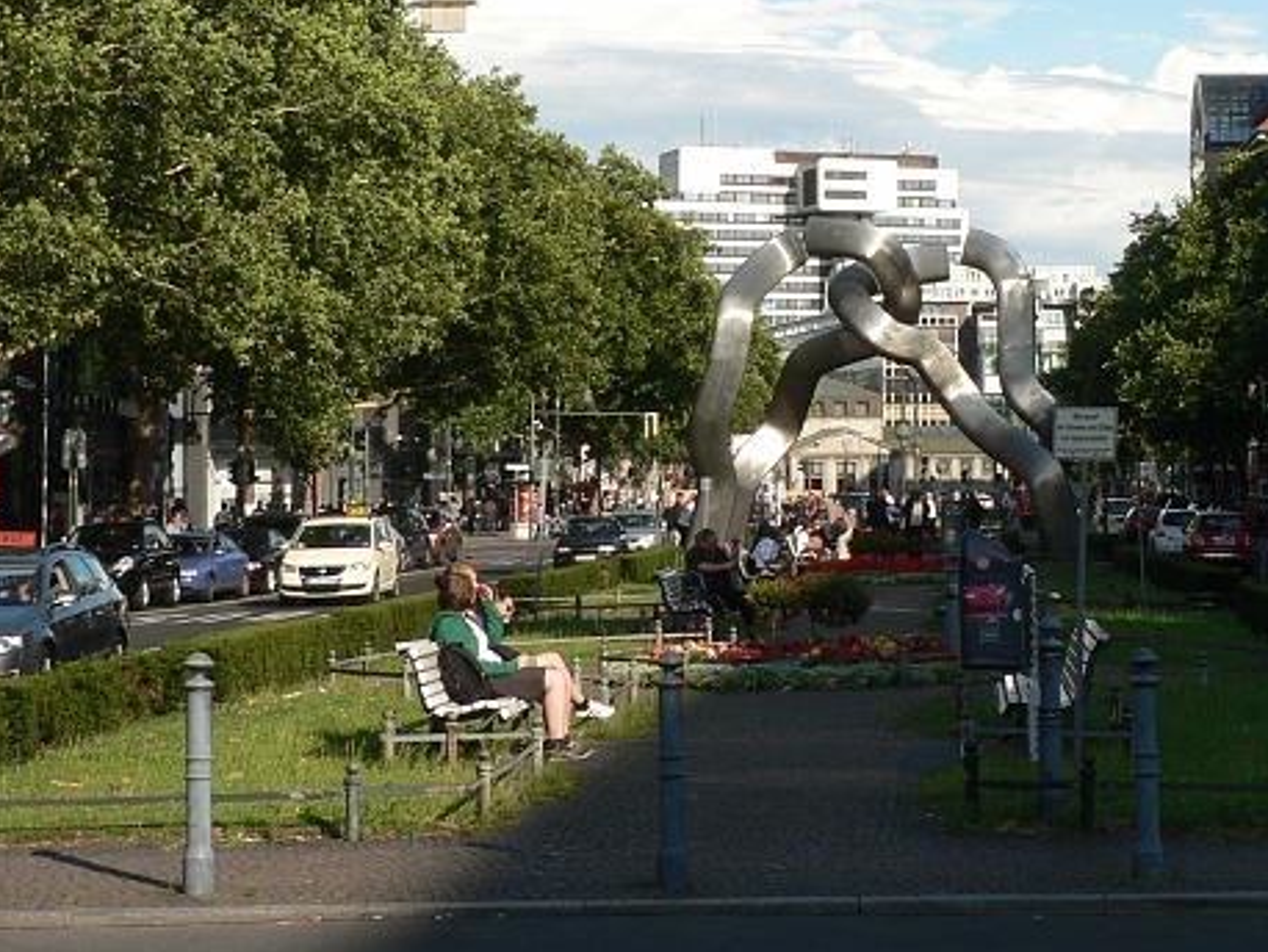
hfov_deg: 20.3
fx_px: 3518
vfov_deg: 15.4
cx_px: 919
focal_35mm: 96
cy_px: 285
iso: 80
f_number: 5
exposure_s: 1/400
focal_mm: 9.2
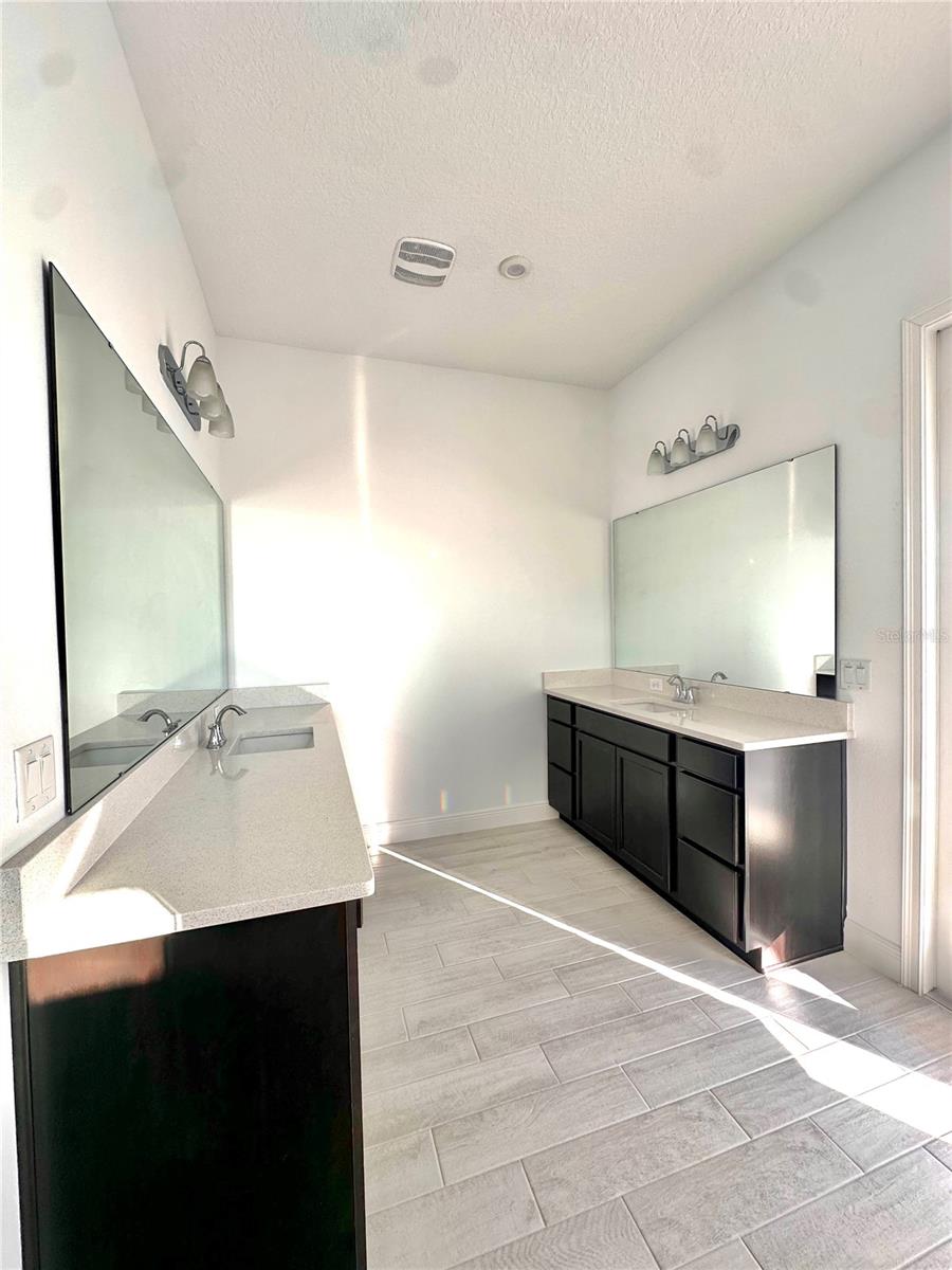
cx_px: 476
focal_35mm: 14
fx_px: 513
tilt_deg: -0.9
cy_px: 635
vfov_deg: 102.1
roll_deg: +0.2
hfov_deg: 85.7
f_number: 2.2
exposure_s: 1/105
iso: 40
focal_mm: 2.22
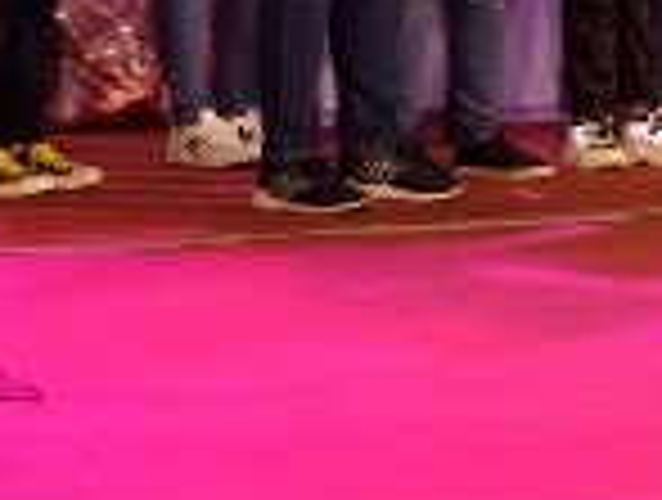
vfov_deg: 8.5
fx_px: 3240
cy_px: -414
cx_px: 1189
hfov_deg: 10.9
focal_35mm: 169
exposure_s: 1/125
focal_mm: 24.2
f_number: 3.2
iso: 1600
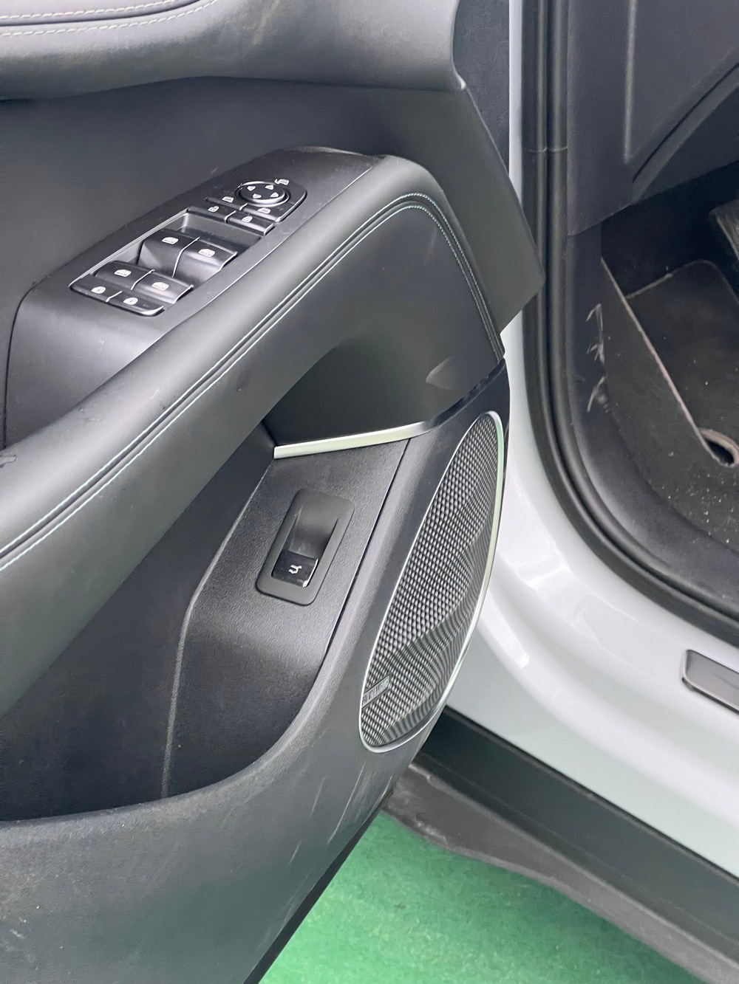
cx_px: 370
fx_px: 2191
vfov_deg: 25.3
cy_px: 492
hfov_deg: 19.1
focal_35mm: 77
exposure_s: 1/60
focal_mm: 9
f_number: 2.8
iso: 250
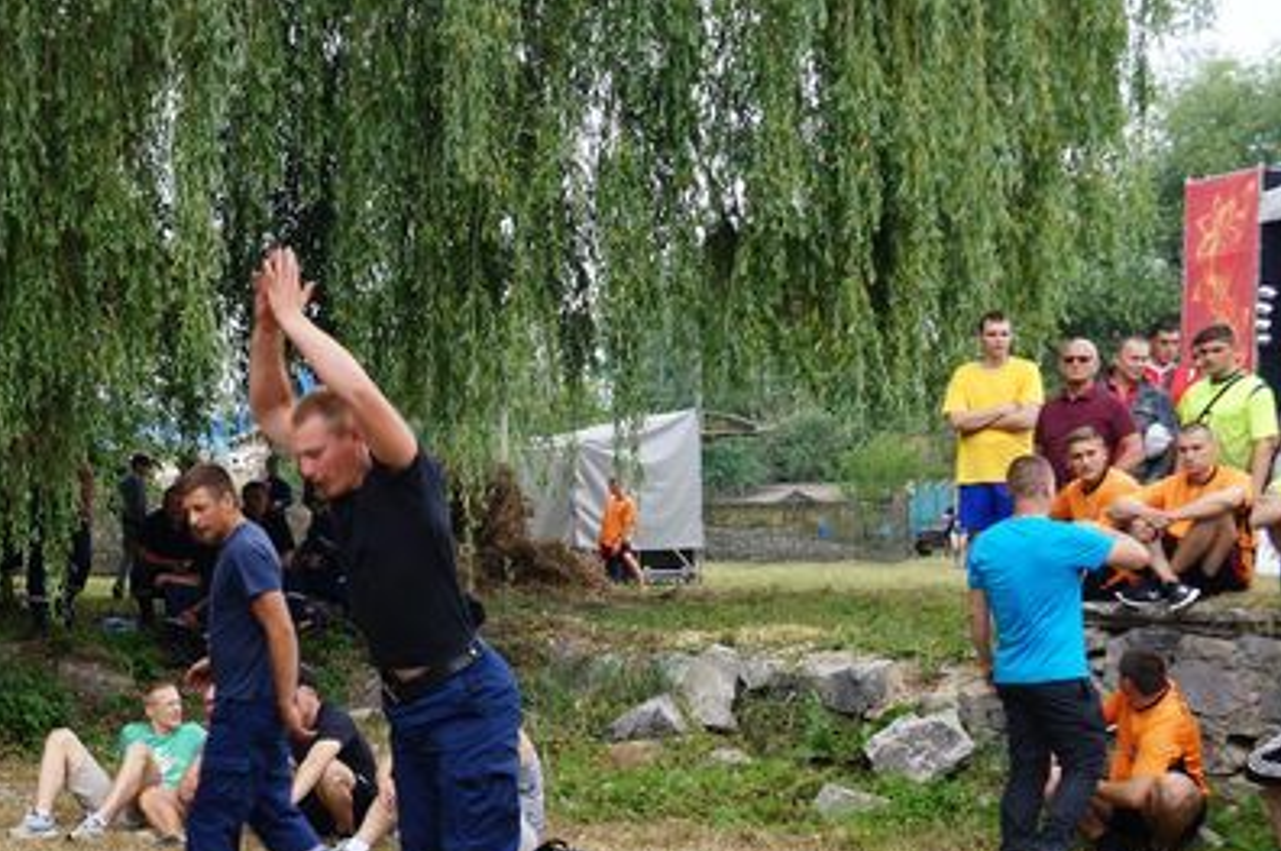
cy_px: 616
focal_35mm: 69
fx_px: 2452
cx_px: 243
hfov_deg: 28.6
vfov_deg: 19.6
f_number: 5.6
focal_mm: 26
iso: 100
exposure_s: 1/100
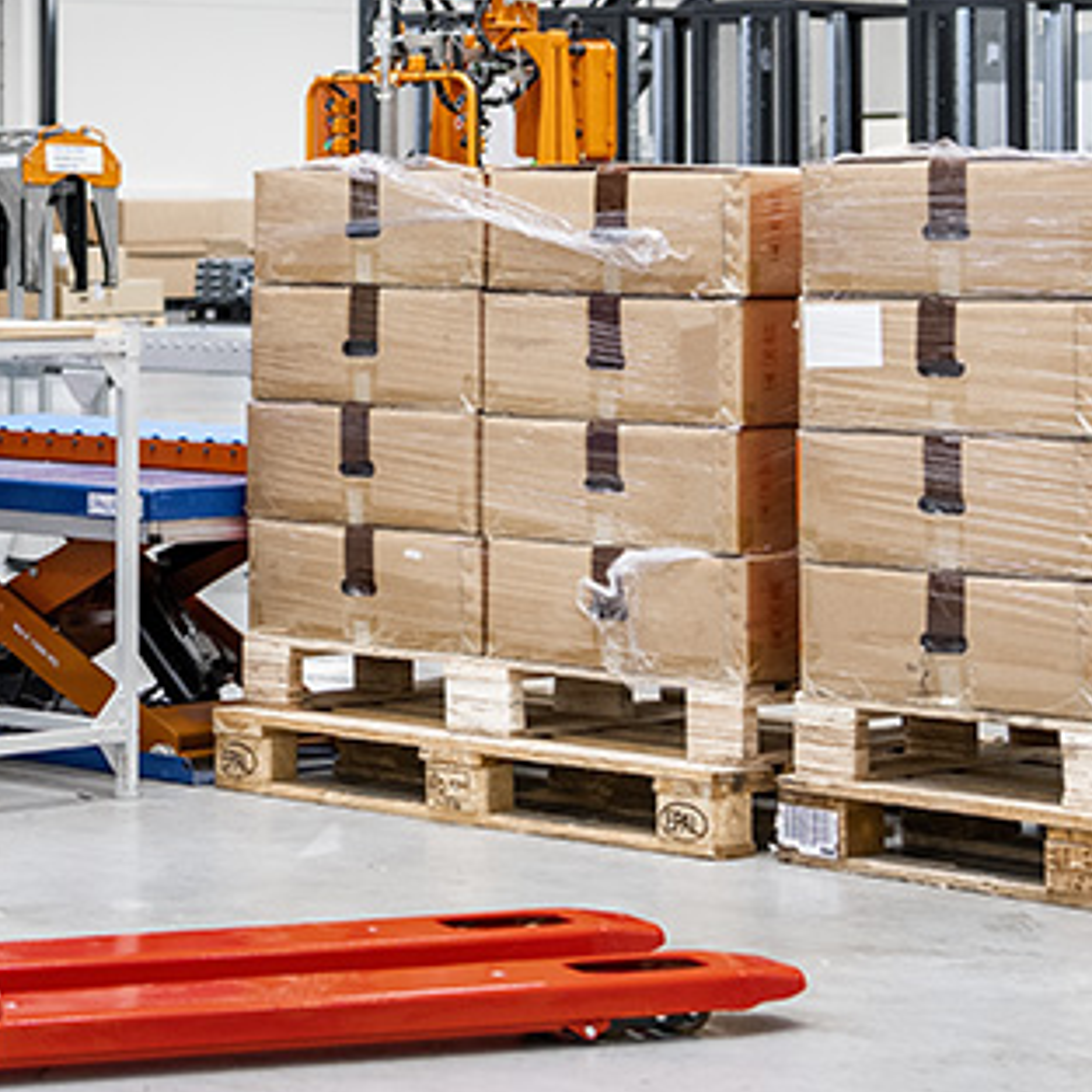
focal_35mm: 125
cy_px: 129
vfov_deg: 13.8
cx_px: 54
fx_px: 4461
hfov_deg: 13.8
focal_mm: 50
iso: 1250
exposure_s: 1/60
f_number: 4
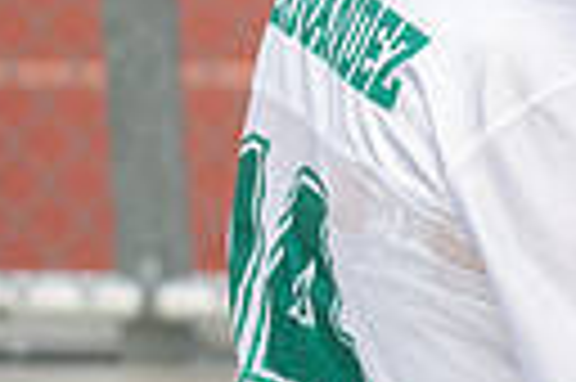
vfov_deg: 4.3
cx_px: 891
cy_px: 204
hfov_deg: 6.4
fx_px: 5066
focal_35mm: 317
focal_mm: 70
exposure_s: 1/400
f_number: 2.8
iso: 100
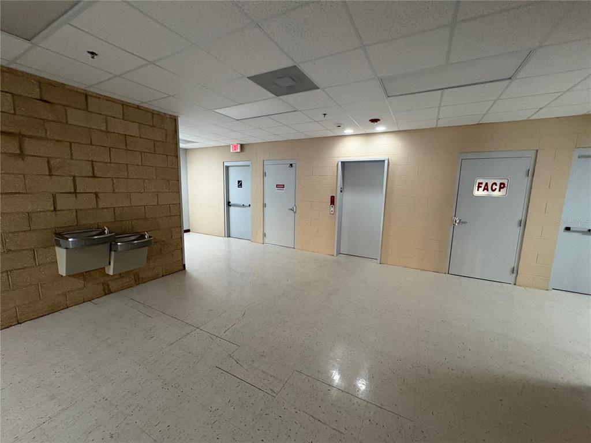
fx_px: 239
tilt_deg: -6.9
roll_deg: -0.6
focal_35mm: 14
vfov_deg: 85.7
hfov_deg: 102.1
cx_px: 296
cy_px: 222
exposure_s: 1/60
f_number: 2.2
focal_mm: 2.22
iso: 400
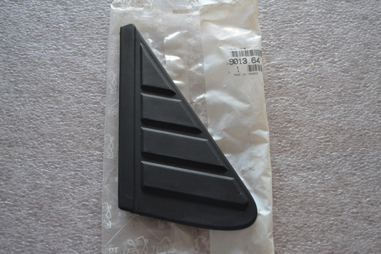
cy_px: 127
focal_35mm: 39
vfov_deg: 34.2
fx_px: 413
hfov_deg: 49.6
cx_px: 190
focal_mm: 26
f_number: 4.2
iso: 1600
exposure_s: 1/60
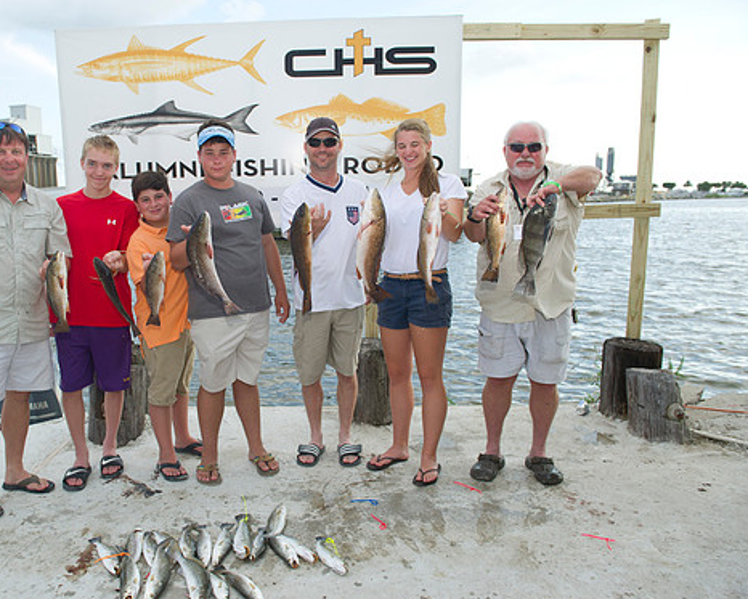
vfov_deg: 51.5
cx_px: 291
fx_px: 620
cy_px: 302
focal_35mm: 28
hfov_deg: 61.5
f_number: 5
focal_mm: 24
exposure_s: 1/200
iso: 200
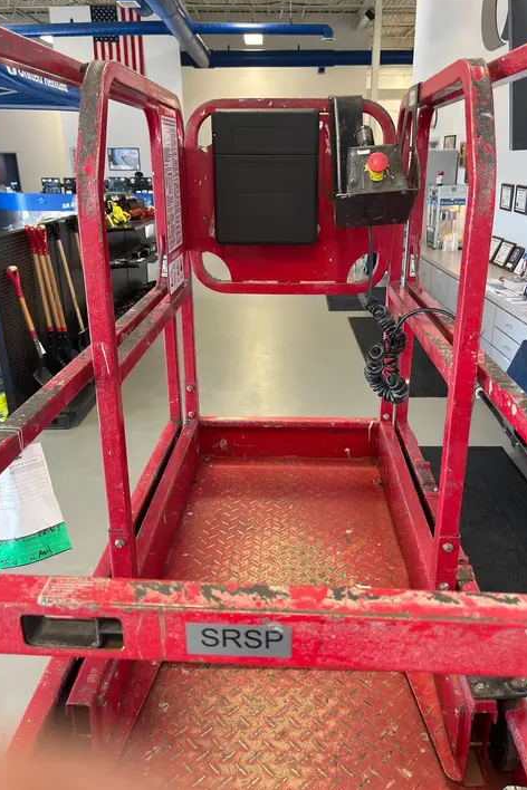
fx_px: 615
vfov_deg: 65.5
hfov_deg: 46.4
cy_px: 383
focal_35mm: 28
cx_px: 278
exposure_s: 1/120
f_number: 1.6
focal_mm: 5.1
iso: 125
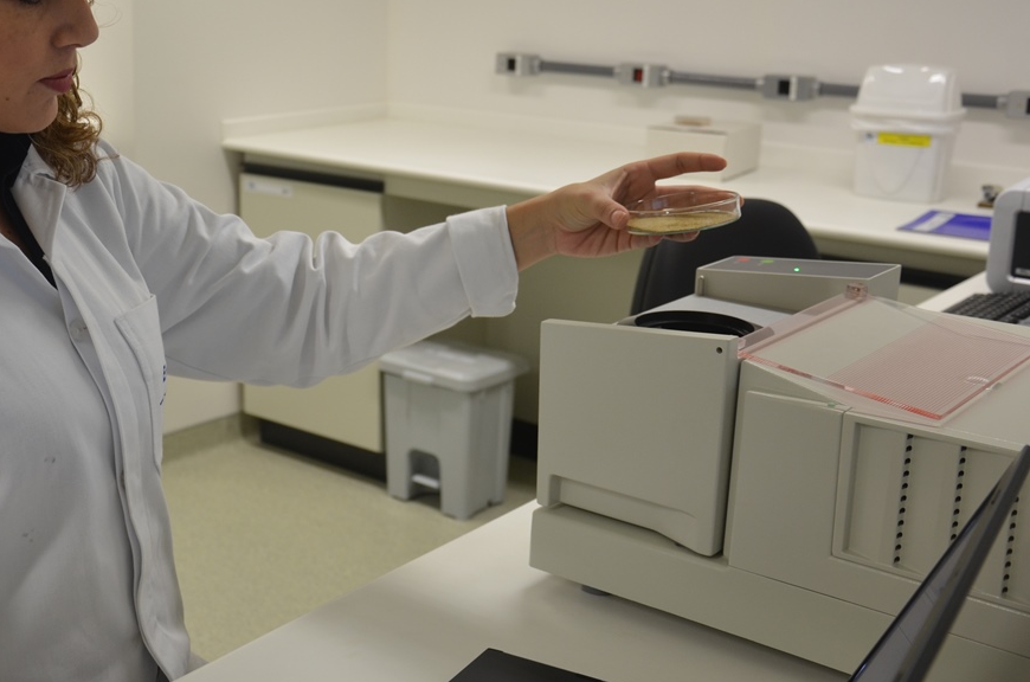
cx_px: 356
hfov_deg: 38.6
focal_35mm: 51
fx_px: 1456
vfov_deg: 26.3
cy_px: 281
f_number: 4
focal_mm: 24
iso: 400
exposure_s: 1/60
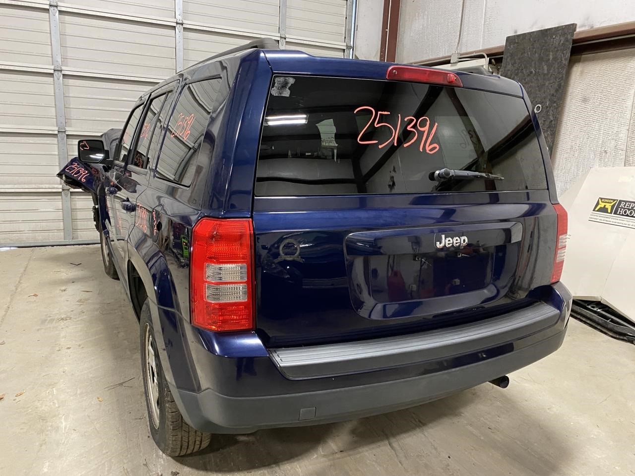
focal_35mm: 26
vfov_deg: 53.1
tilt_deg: -11.9
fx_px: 477
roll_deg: -1.9
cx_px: 318
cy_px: 238
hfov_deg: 67.3
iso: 500
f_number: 1.8
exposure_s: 1/40
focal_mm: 4.25
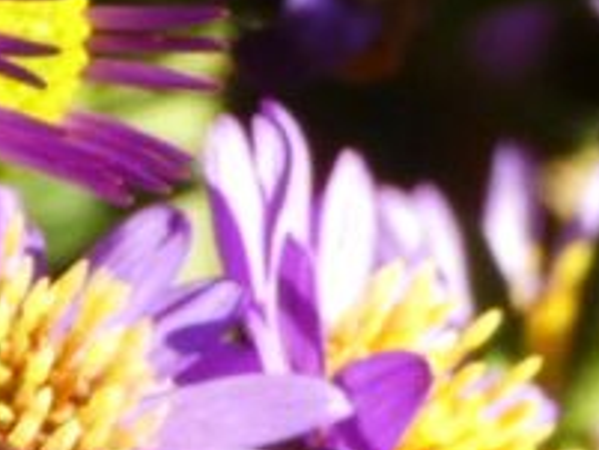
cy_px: 209
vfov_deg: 2.6
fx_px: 9904
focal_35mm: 572
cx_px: -541
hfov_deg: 3.4
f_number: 5.3
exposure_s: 1/125
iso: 80
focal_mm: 24.2
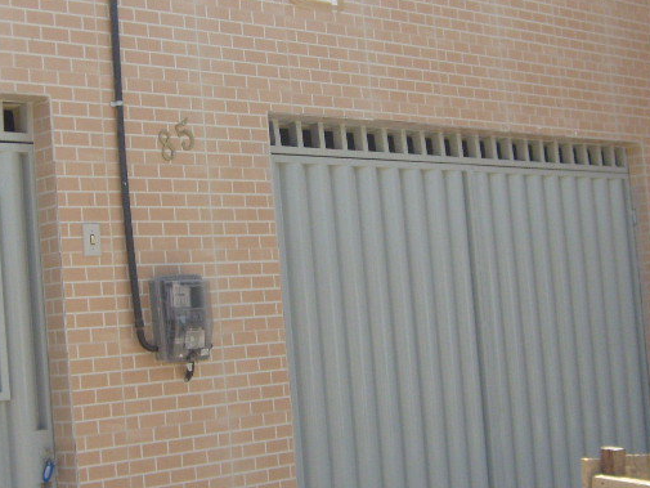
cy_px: 241
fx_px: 1334
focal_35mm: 71
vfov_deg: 20.7
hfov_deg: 27.3
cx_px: 245
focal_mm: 5.8
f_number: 7.1
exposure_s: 1/180
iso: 80
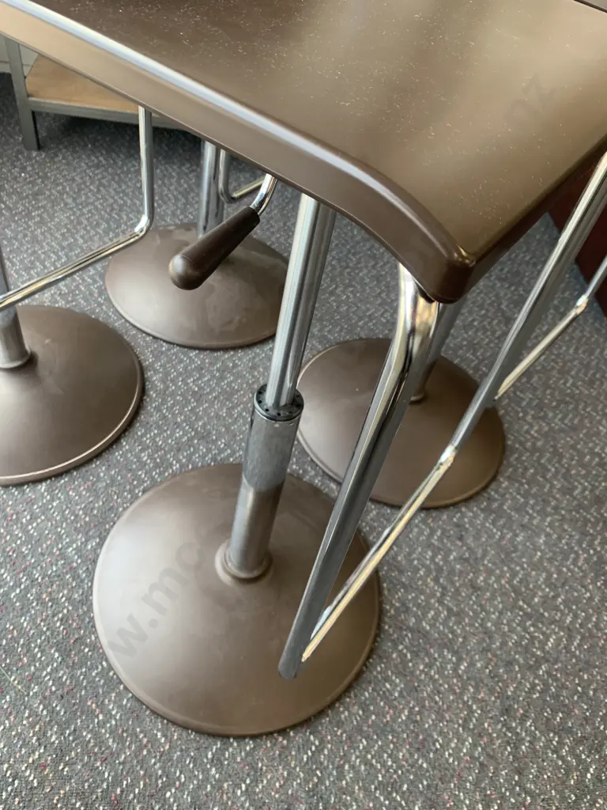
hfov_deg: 53.1
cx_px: 304
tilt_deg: -48.4
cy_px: 405
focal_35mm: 26
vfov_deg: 67.3
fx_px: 608
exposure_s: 1/100
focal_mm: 4.25
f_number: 1.8
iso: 100
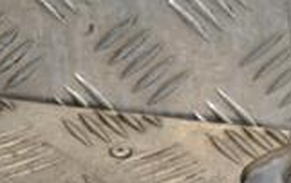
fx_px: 3168
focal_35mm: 399
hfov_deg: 5.2
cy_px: 304
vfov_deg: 3.3
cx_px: 410
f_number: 10
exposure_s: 1/200
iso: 800
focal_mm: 70
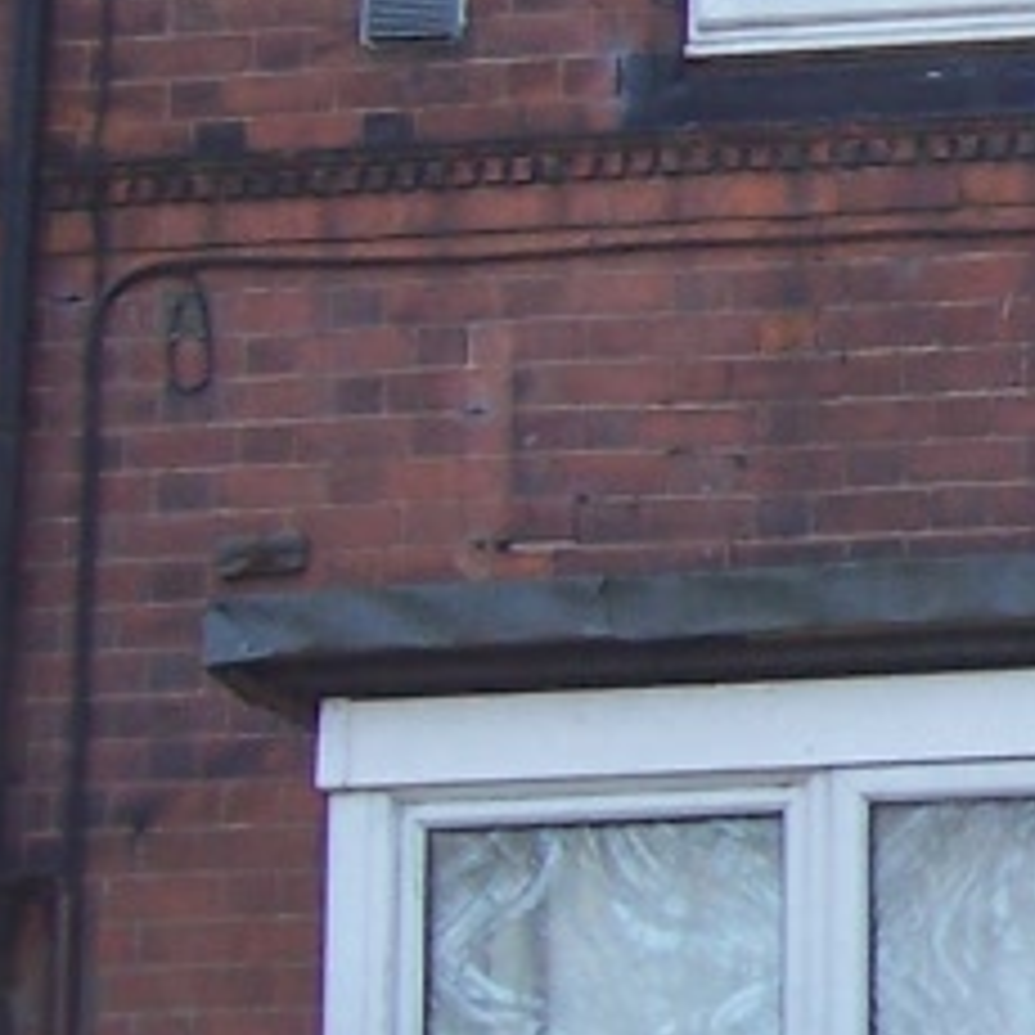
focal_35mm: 166
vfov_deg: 10.5
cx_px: 1872
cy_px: 148
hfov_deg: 10.0
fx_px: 5615
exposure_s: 1/250
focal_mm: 6
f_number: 3
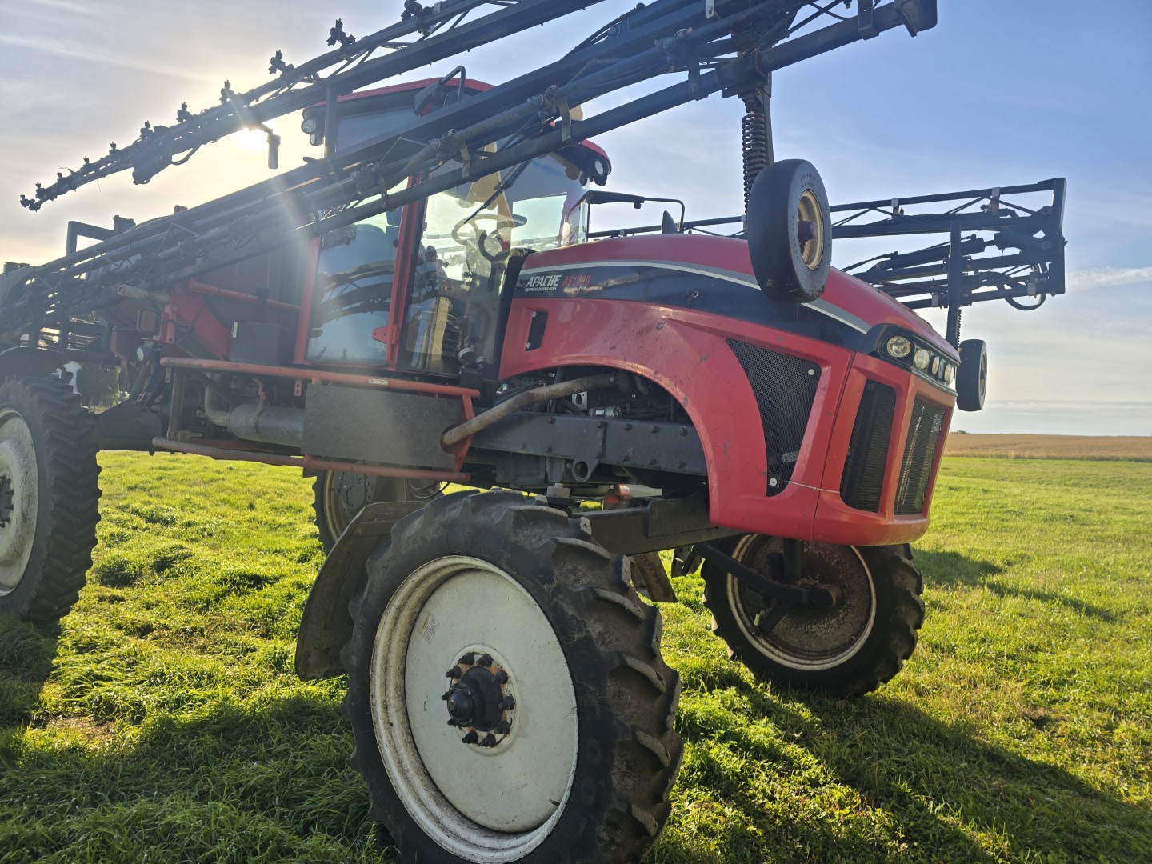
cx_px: 576
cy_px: 432
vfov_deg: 58.9
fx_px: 765
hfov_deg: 73.9
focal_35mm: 23
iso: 12
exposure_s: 1/895
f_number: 1.7
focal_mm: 6.3
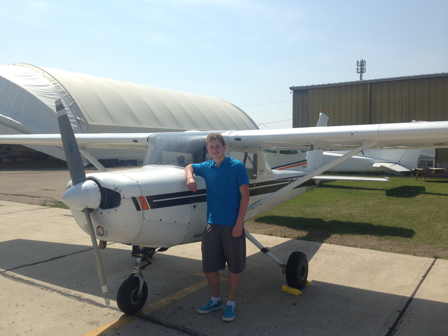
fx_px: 427
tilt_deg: -1.2
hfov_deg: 55.4
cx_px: 224
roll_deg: +0.0
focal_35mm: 33
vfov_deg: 42.9
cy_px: 168
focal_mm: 4.12
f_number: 2.4
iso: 50
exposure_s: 1/2008
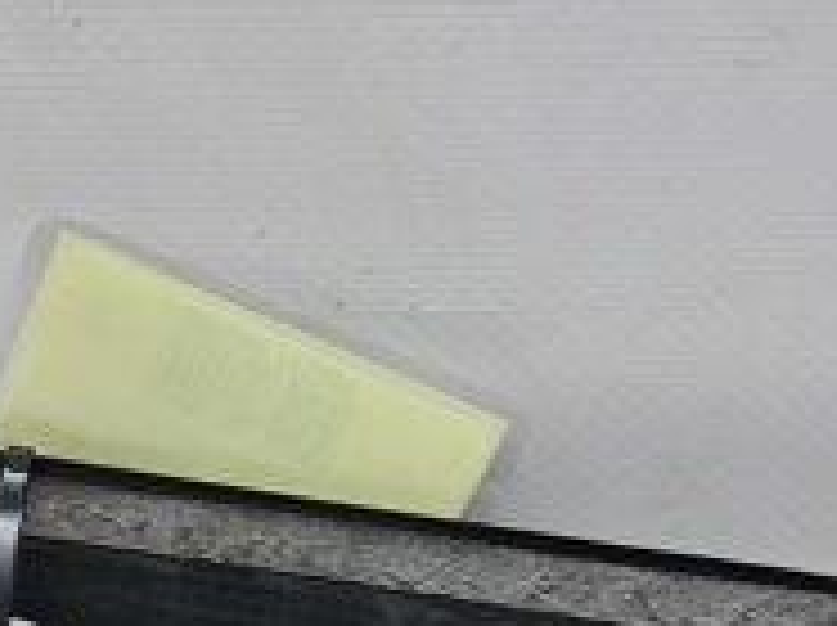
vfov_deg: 15.3
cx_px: 230
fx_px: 2246
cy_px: 745
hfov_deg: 21.0
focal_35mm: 93
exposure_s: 1/60
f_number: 1.8
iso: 50
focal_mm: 4
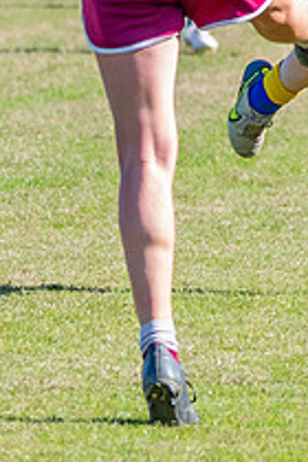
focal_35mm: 792
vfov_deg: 2.6
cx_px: 419
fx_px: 10163
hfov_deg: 1.7
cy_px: -136
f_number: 6.3
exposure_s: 1/1600
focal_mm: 150
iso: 800
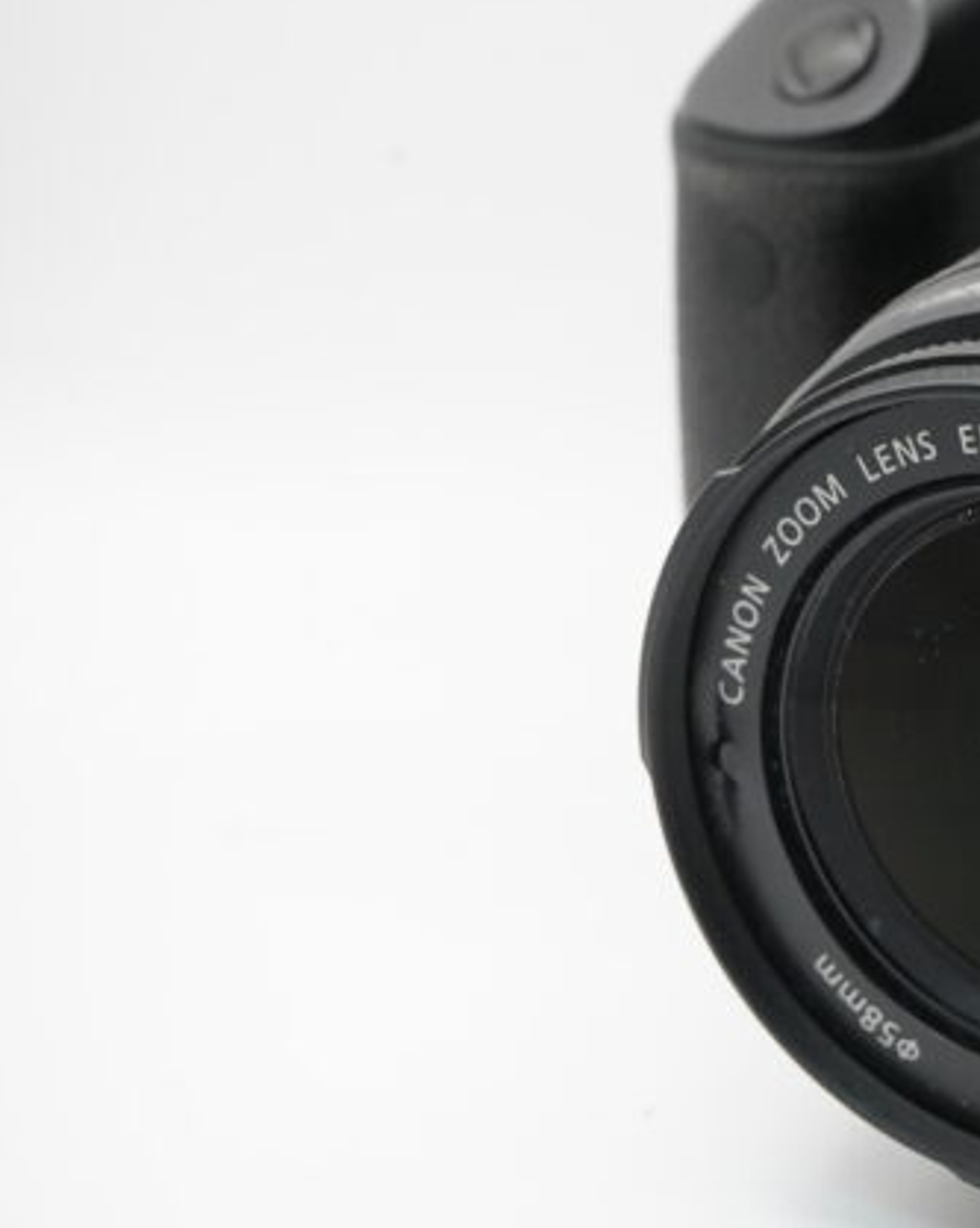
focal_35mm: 143
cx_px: 1480
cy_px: 373
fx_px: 5190
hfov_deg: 10.4
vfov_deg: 13.5
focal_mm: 62
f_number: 11
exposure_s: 1/125
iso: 4000
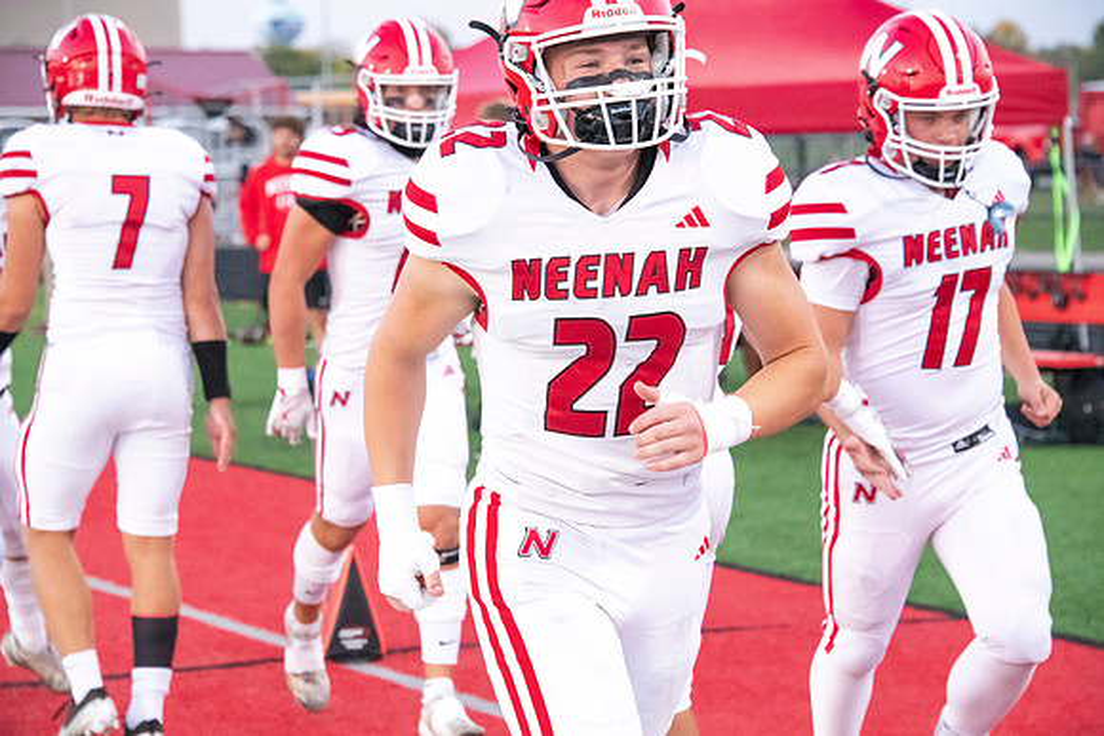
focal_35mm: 145
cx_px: 552
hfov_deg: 14.2
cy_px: 368
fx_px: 4447
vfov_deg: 9.5
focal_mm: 145
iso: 10000
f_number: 7.1
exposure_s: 1/640
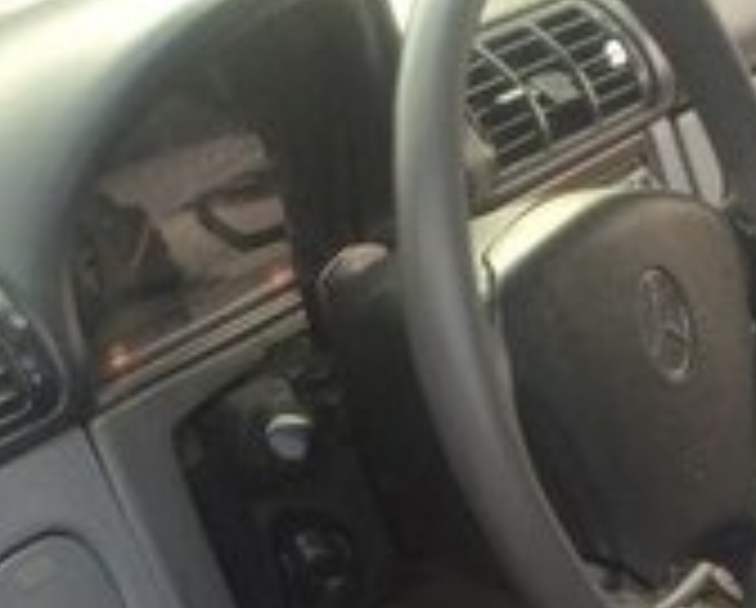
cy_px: 1092
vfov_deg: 12.7
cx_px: 432
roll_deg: -1.2
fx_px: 2488
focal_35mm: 111
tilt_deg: -35.0
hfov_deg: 17.3
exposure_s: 1/100
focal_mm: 4.15
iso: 50
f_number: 2.2
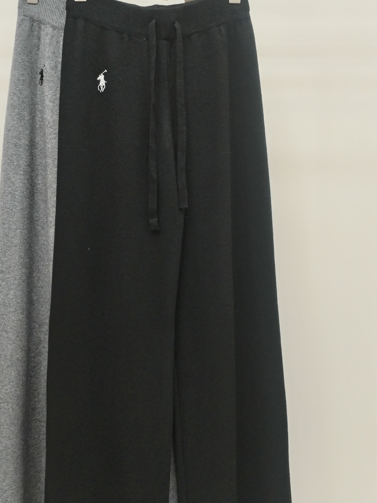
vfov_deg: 45.8
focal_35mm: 41
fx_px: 596
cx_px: 153
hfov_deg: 35.0
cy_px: 269
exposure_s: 1/60
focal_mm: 4.75
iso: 228
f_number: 1.8
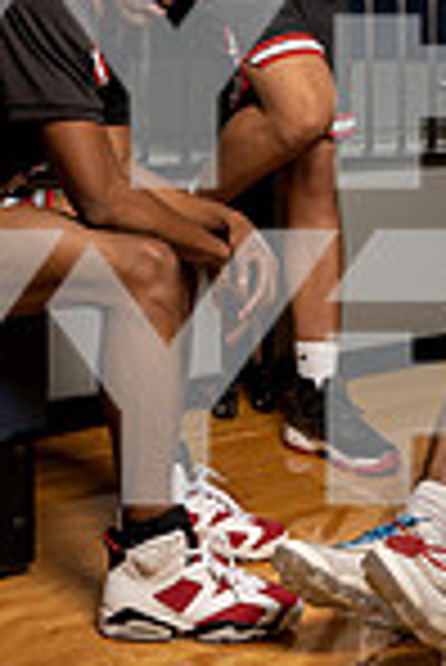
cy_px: 54
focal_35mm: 73
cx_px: 284
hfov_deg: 18.7
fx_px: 1353
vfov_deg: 26.6
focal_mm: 24
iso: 320
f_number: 8
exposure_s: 1/200
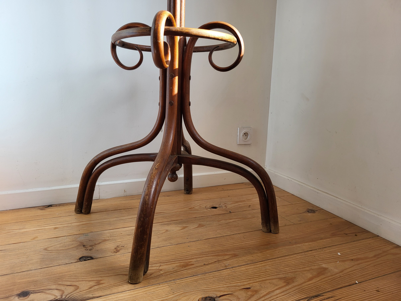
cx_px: 200
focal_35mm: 26
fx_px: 301
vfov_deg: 53.1
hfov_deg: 67.3
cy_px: 150
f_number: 1.8
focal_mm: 5.4
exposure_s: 1/308
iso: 40
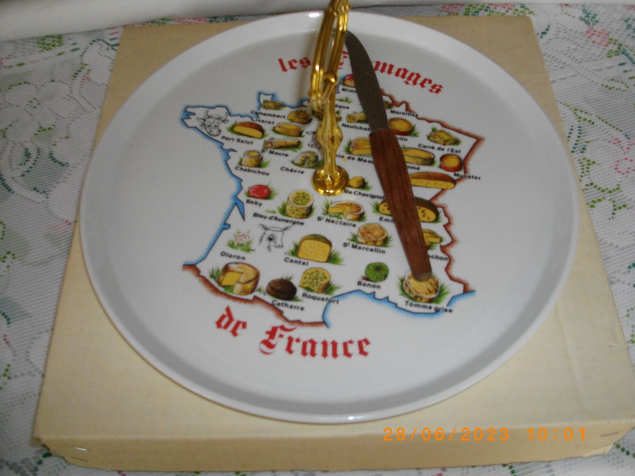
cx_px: 326
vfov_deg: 42.9
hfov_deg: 55.4
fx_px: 605
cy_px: 242
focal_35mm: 33
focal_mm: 5.7
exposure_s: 1/50
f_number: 2.9
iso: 200
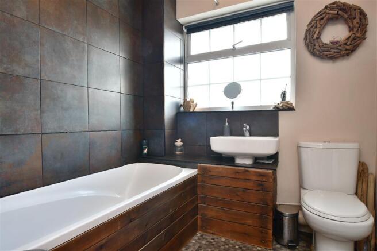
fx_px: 199
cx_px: 188
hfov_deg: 86.9
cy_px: 126
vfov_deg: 64.5
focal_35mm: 19
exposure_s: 1/13
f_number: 8
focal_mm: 13
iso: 200
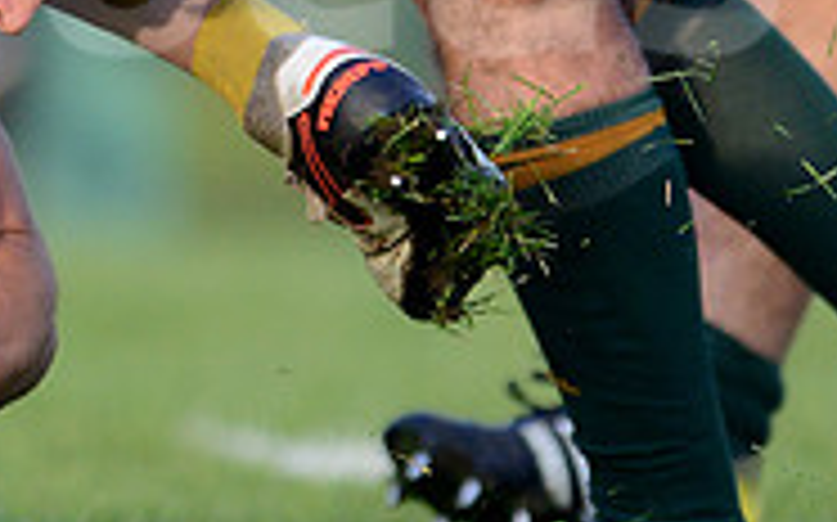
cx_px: -346
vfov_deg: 1.0
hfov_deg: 1.6
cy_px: -97
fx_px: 30503
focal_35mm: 1338
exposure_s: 1/1600
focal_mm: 420
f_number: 4
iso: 1100
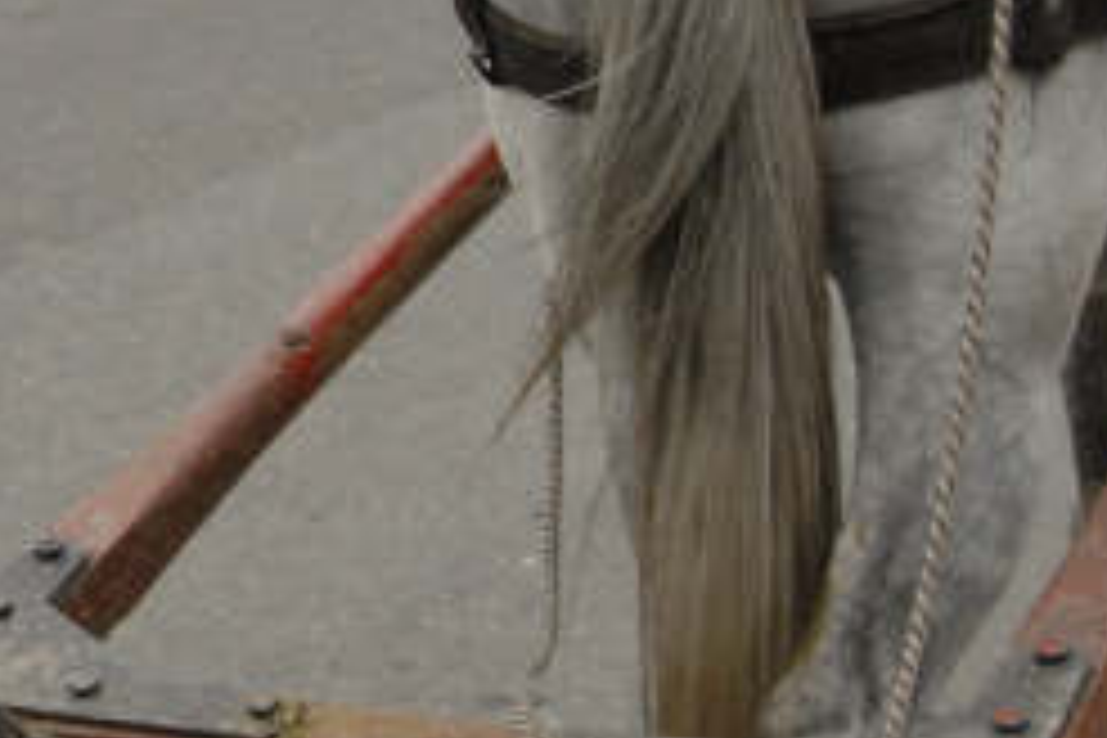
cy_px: -56
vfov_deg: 10.8
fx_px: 3874
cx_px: -320
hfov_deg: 15.5
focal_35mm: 126
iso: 640
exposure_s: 1/1000
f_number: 5.6
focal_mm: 21
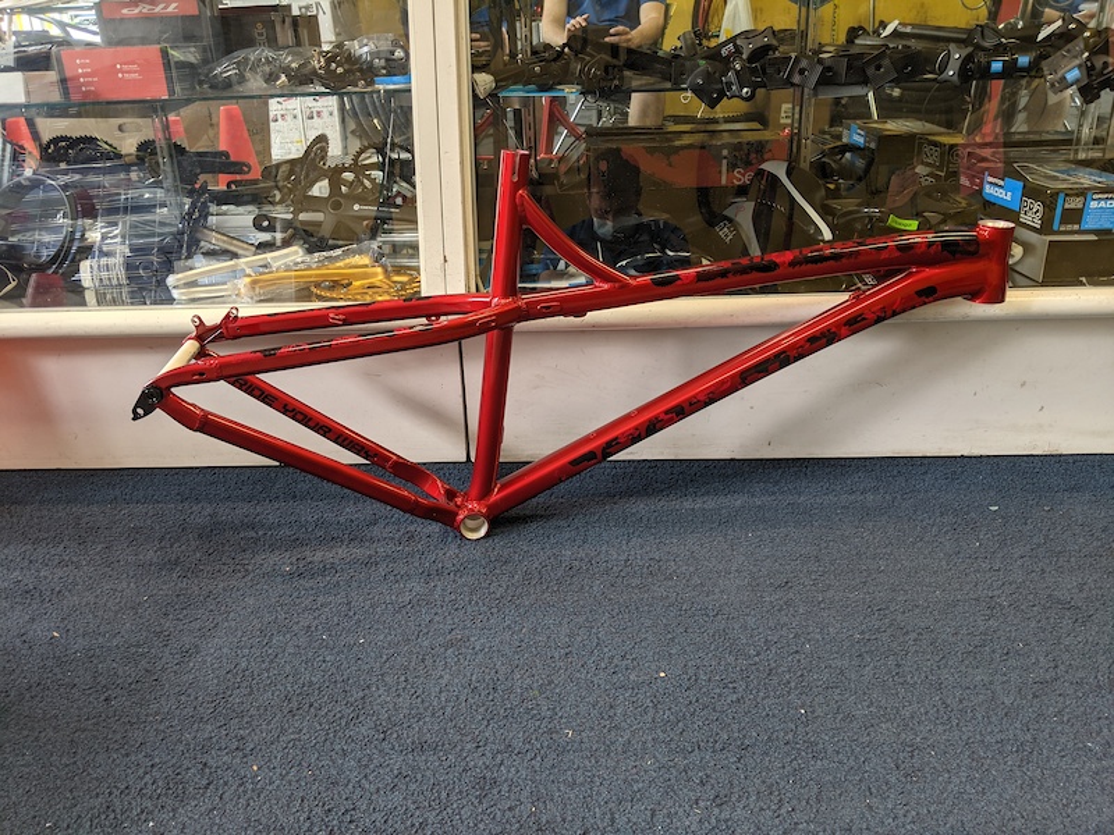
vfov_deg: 51.4
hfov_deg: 65.3
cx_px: 557
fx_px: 869
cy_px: 418
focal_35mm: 27
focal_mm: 4.44
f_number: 1.8
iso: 53
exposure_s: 1/59.9
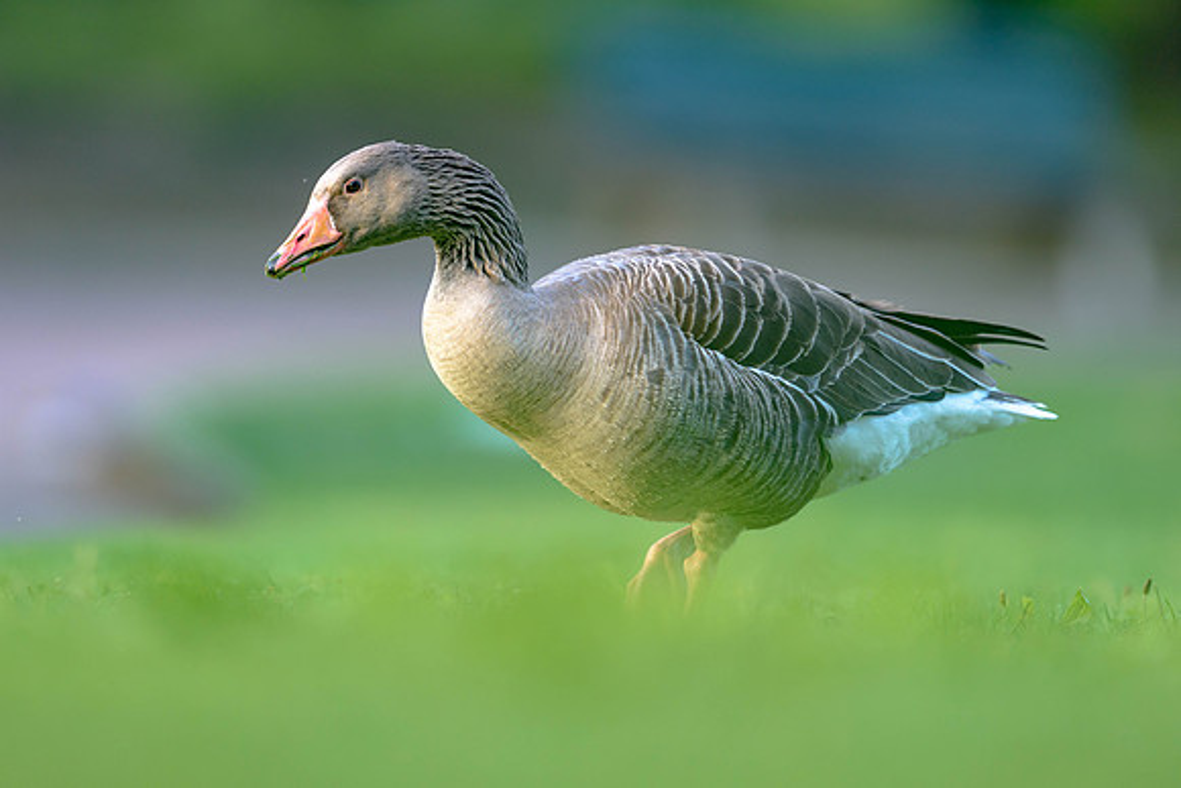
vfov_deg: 2.4
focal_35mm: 565
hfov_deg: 3.6
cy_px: 260
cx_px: 566
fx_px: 18551
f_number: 2.8
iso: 450
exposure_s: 1/320
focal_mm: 400
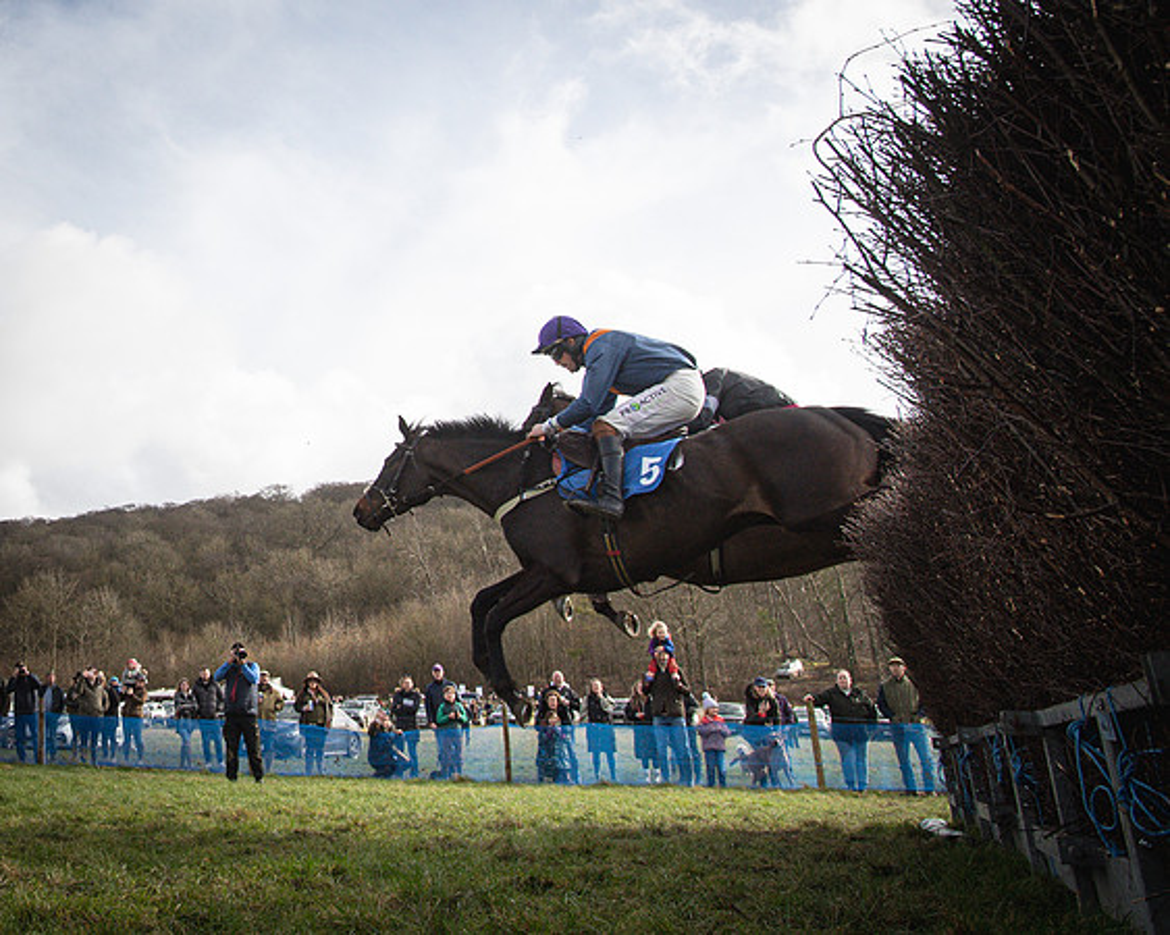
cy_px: 292
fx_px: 1322
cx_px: 117
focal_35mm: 38
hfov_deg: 43.6
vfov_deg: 38.4
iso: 1250
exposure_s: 1/1600
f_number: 8
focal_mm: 20
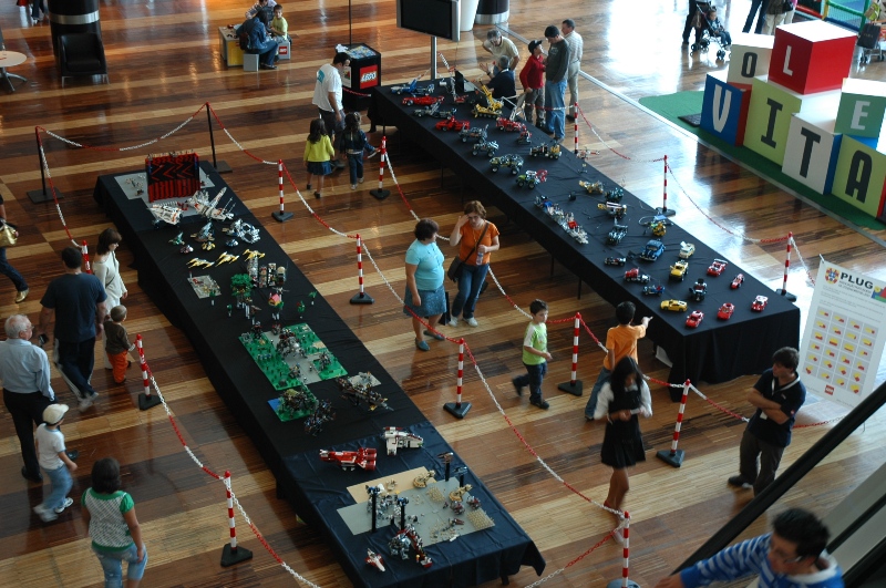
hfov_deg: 37.9
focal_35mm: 52
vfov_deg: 25.7
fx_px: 1290
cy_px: 294
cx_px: 443
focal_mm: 35
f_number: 4.2
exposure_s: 1/25
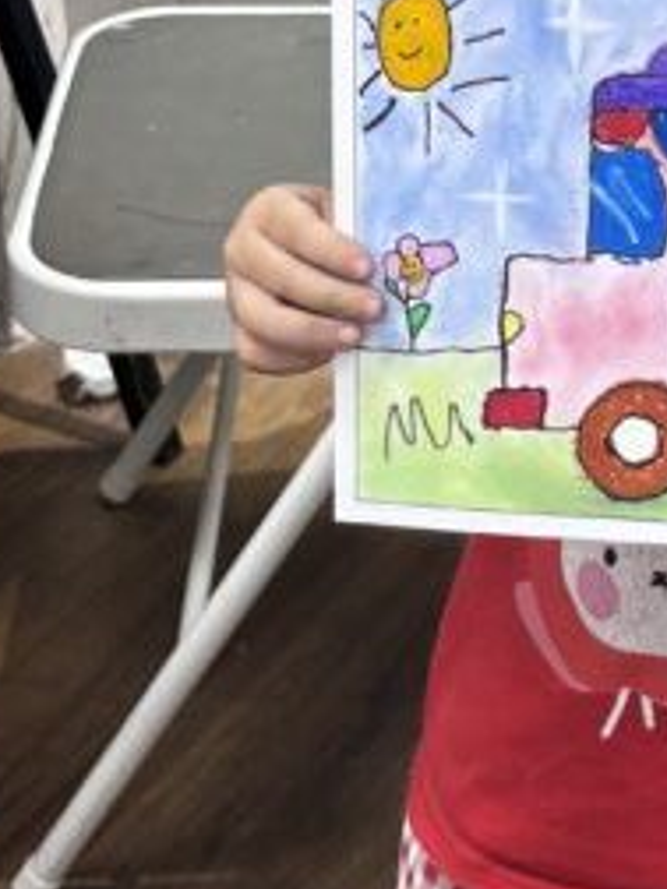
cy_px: -25
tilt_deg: -24.5
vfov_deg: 18.5
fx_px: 2646
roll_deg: -0.6
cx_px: 649
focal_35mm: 103
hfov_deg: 14.2
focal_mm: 5.96
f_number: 1.6
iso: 32
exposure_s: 1/100
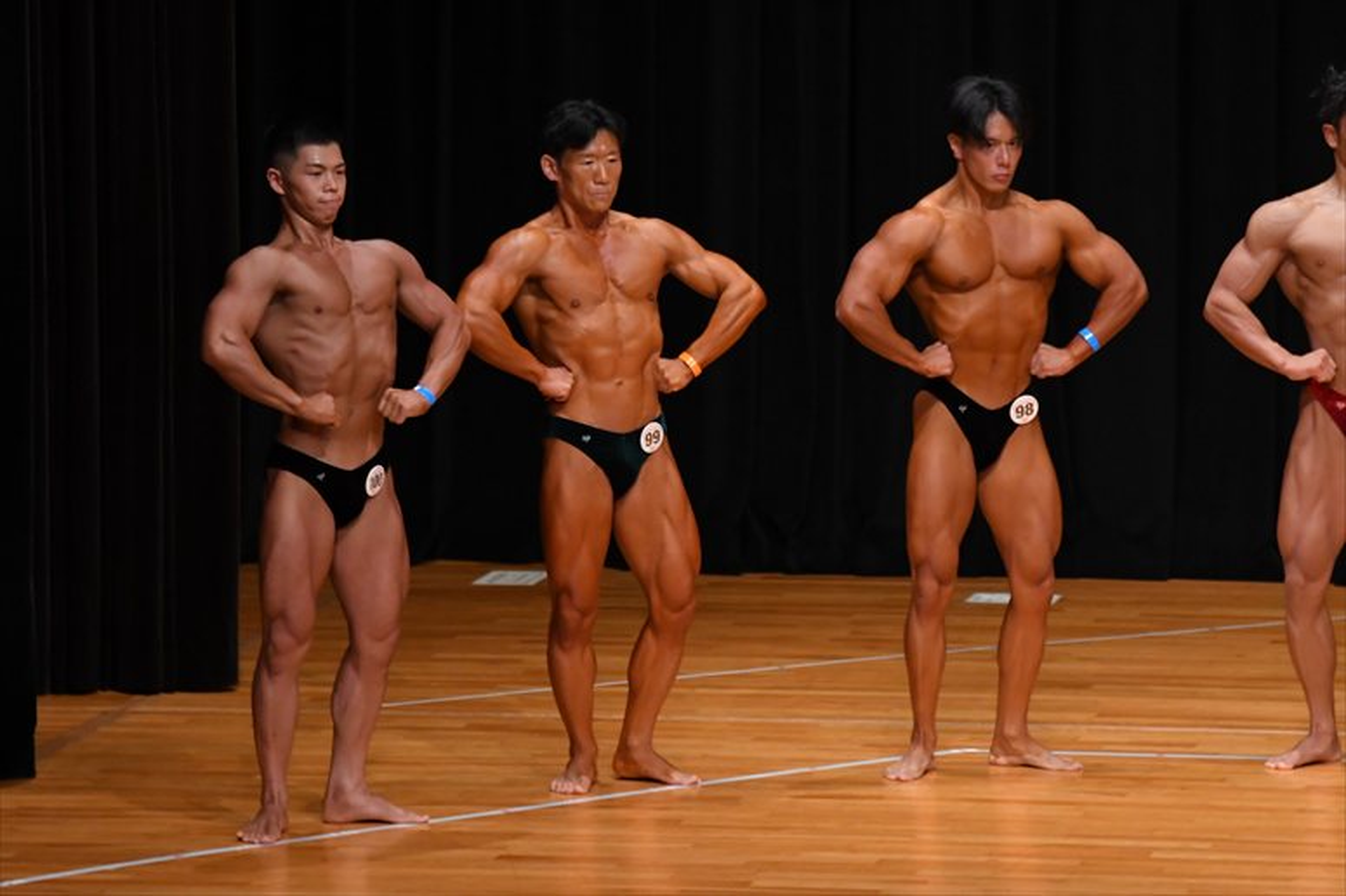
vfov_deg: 5.4
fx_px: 9530
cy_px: 448
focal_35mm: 255
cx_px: 673
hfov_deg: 8.1
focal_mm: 170
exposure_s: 1/400
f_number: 5.6
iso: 3200
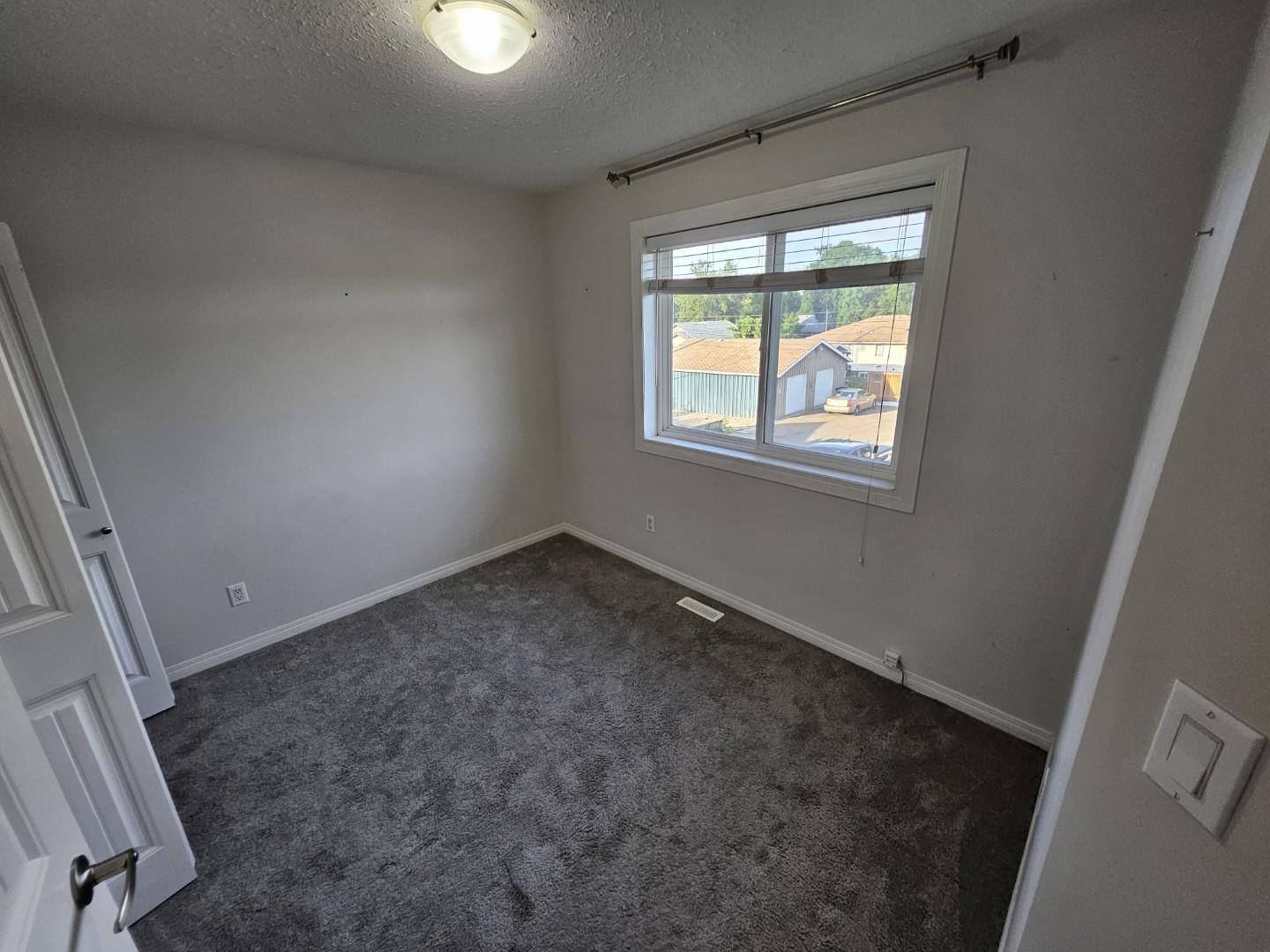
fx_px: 477
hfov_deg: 106.2
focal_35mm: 13
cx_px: 635
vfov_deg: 89.9
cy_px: 476
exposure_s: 1/60
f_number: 2.2
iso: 80
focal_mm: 1.74
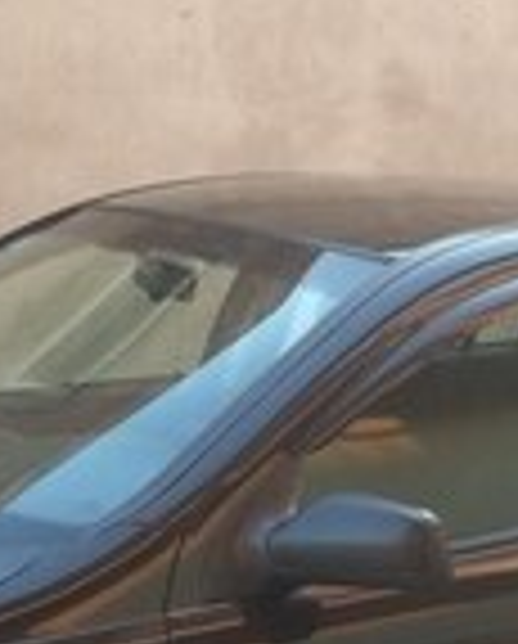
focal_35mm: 98
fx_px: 1872
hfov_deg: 15.7
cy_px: 743
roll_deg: -3.5
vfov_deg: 18.6
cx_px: 356
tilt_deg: -16.4
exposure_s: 1/33
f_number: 2.2
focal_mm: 4.15
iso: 40
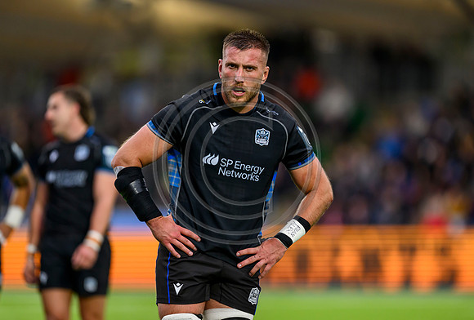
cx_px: 228
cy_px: 149
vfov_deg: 3.2
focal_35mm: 440
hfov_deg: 4.7
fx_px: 5819
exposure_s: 1/2500
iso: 2000
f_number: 3.2
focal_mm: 400
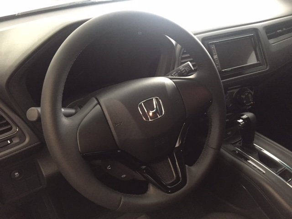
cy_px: 110
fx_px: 245
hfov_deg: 61.7
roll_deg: +1.8
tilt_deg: -31.9
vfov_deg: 48.2
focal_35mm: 29
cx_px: 146
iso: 320
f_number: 2.2
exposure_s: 1/15
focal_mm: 4.15
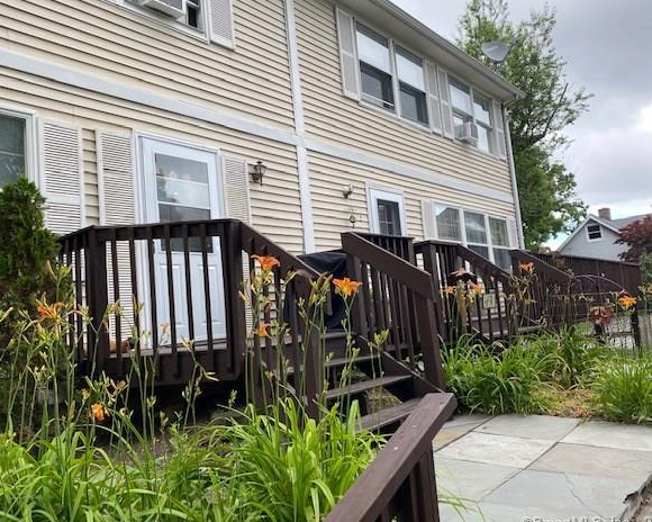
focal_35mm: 28
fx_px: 540
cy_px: 263
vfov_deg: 51.5
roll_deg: +6.0
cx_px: 323
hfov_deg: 62.2
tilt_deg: +7.1
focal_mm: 4.25
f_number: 1.8
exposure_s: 1/311
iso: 32
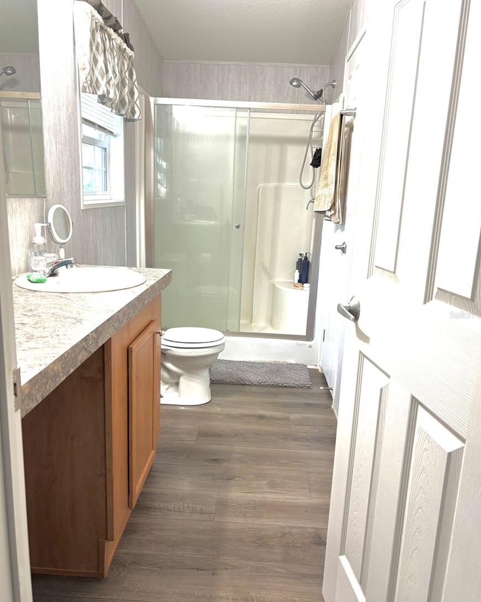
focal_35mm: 28
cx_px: 240
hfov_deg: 51.5
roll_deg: -2.8
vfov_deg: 62.2
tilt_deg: -12.4
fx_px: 498
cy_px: 315
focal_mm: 5.96
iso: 100
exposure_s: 1/60
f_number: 1.6
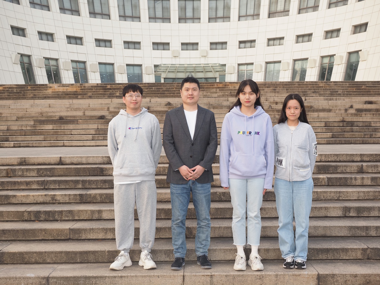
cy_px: 142
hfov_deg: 41.2
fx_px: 505
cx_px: 190
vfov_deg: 31.5
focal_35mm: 46
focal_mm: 23
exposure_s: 1/200
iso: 200
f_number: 4.5
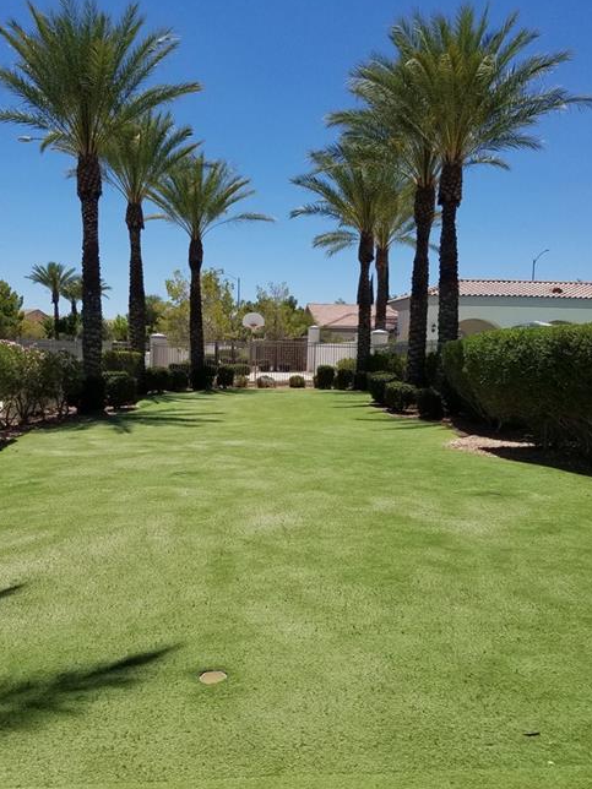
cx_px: 265
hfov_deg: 45.4
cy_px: 418
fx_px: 707
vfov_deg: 58.3
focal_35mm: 31
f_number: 1.7
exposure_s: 1/3376
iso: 50
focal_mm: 4.2
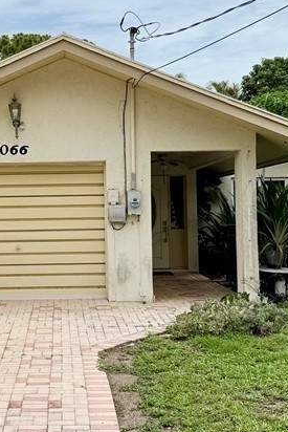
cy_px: 174
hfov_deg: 21.6
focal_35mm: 62
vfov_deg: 32.3
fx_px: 743
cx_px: 48
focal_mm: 6.76
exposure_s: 1/14286
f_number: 1.78
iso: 80
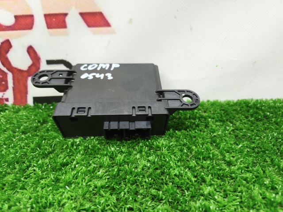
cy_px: 106
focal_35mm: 23
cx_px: 142
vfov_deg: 58.9
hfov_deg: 73.9
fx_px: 188
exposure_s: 1/100
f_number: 1.7
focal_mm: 5.35
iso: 400
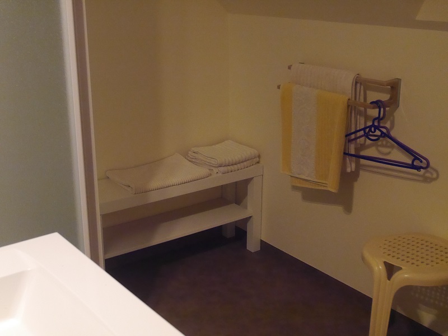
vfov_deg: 30.3
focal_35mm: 48
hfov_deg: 39.7
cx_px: 224
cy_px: 168
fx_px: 621
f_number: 5.2
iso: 3200
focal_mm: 24
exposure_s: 1/25
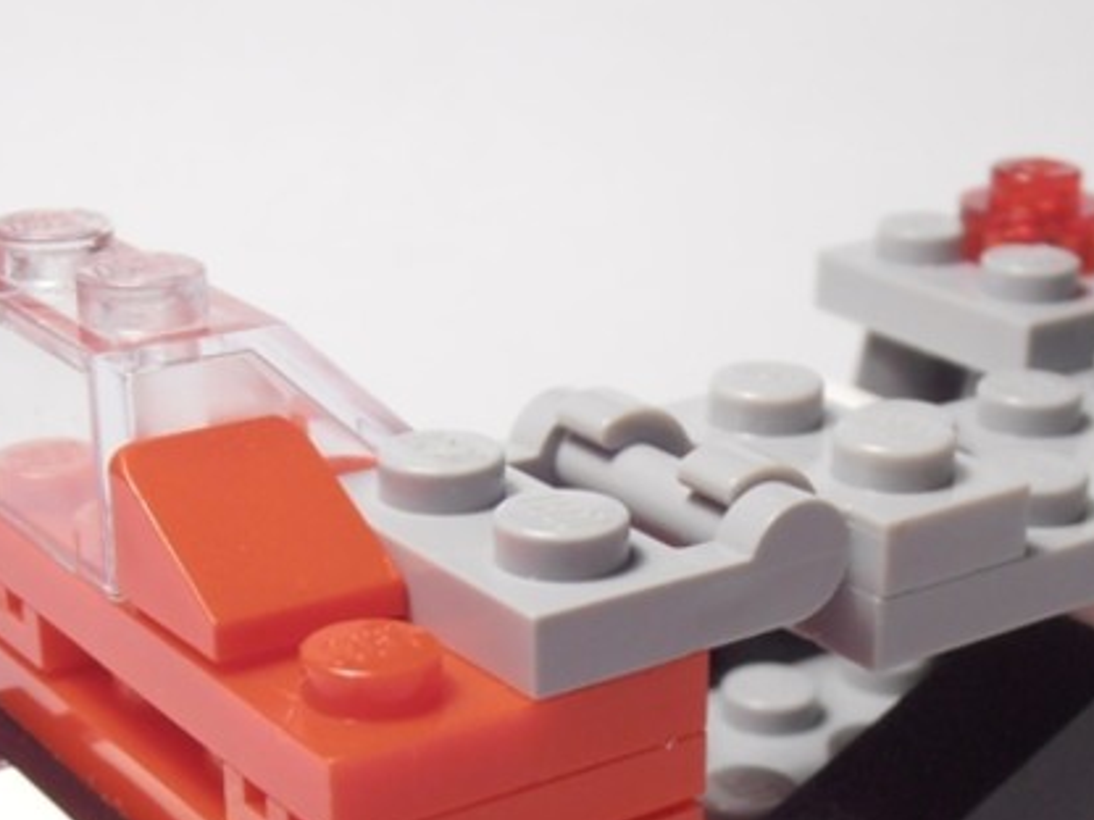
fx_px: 2528
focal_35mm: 80
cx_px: 671
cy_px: 840
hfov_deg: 24.4
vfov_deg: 17.9
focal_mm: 6.61
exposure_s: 1/40
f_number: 3.9
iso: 100
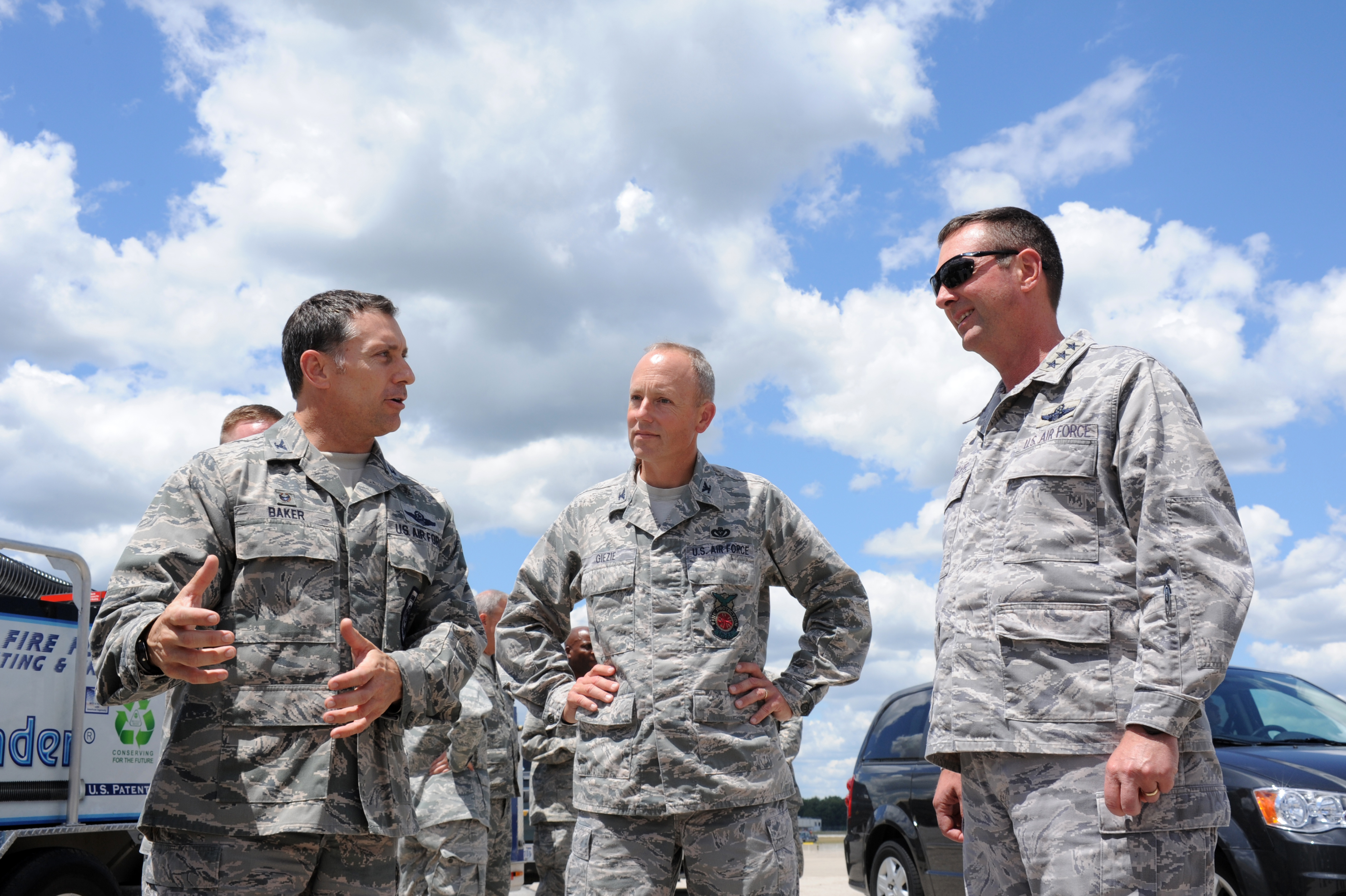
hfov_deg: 48.5
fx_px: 1495
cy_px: 448
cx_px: 673
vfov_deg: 33.4
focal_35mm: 40
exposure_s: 1/250
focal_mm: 40
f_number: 14
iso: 320
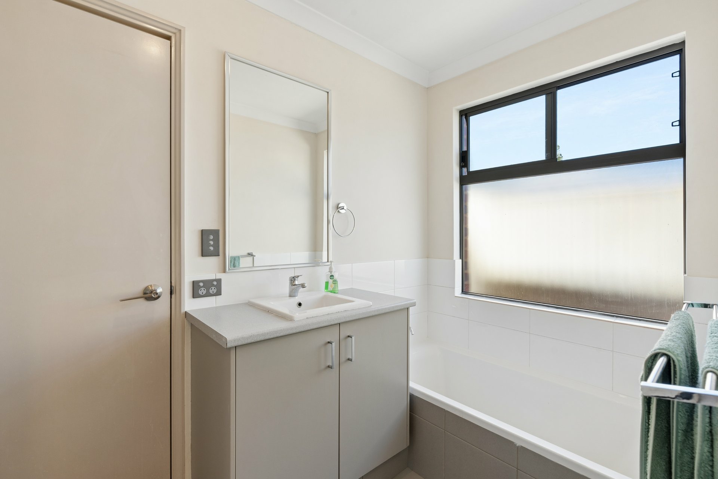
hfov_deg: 96.7
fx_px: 319
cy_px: 240
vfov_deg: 73.7
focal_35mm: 16
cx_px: 359
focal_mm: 16
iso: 400
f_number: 9
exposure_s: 1/50
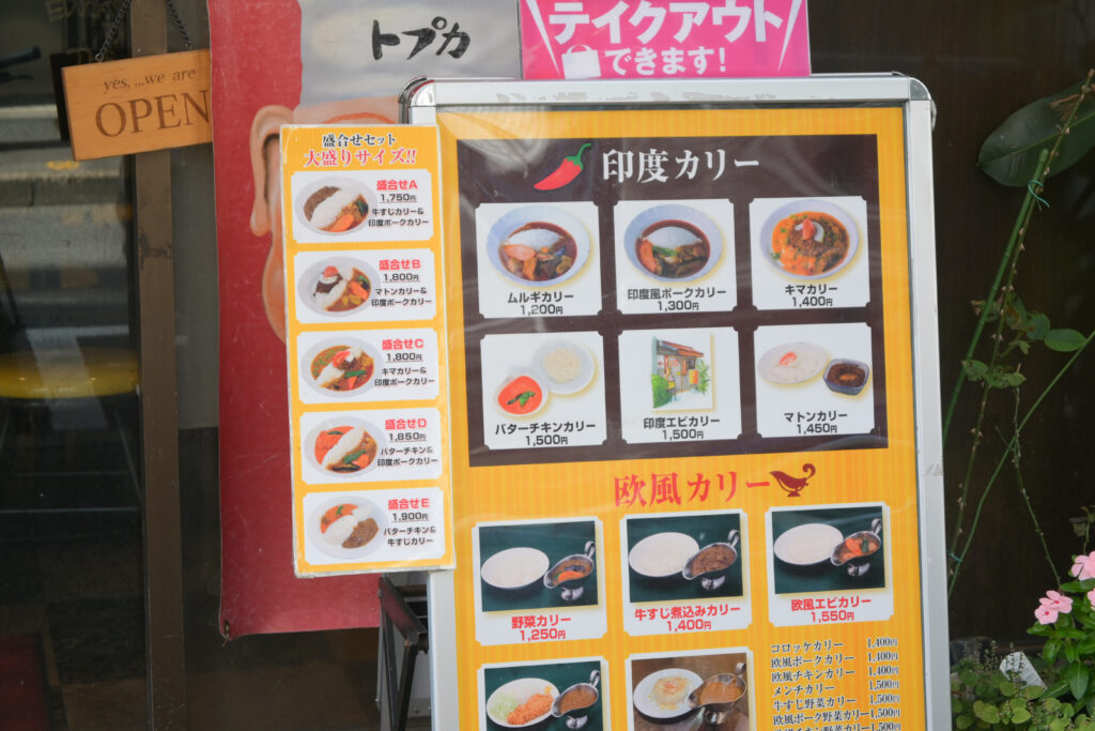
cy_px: 366
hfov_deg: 27.0
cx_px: 548
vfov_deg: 18.2
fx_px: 2281
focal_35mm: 75
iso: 160
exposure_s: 1/80
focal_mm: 50
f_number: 6.3
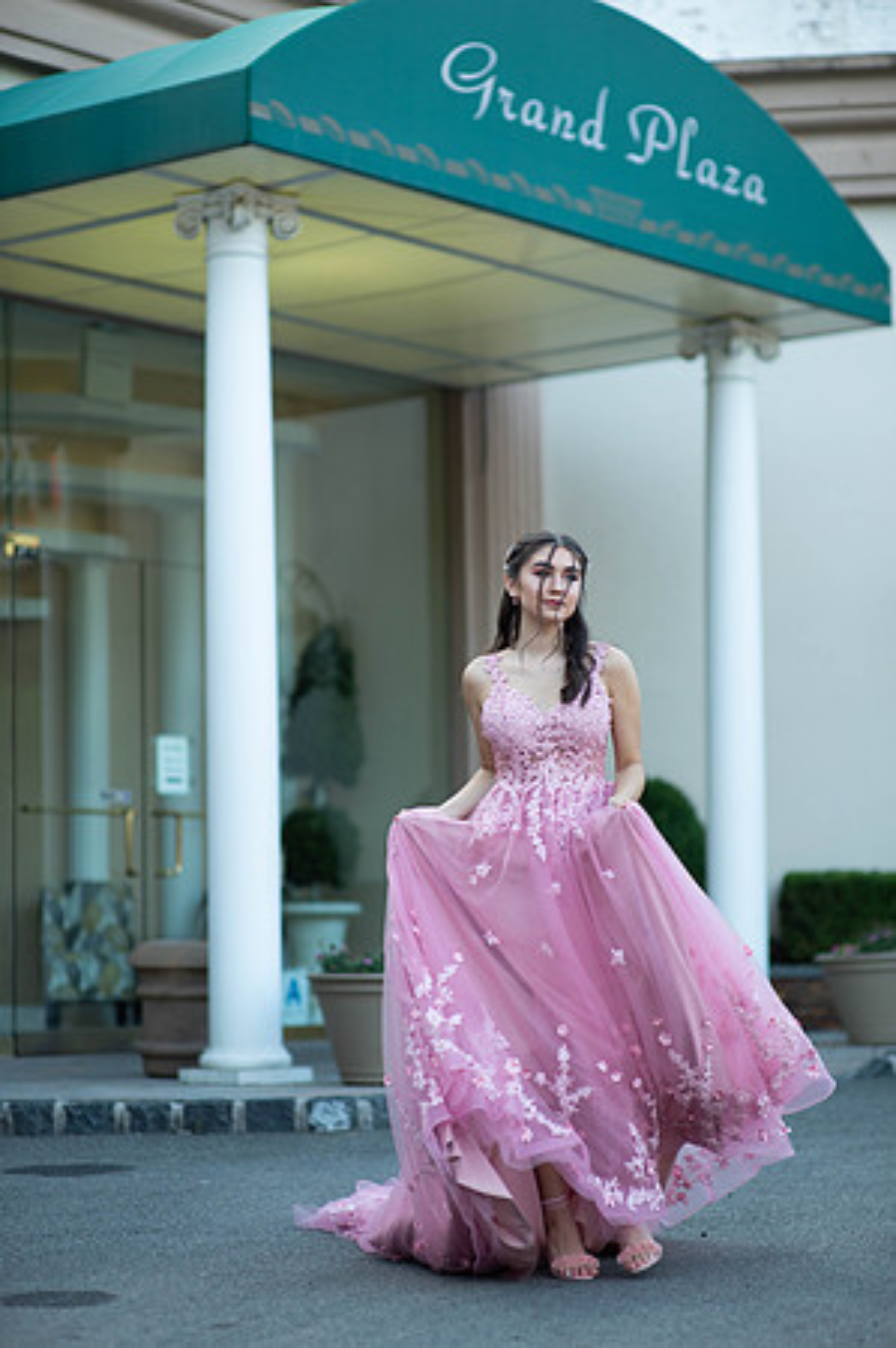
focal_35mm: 85
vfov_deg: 23.9
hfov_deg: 16.0
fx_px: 3180
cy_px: 674
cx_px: 448
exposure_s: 1/640
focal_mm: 85
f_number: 2
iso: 250
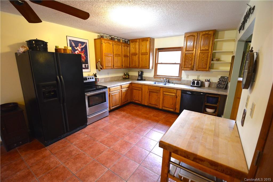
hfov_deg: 100.4
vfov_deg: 77.3
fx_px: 114
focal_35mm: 15
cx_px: 136
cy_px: 91
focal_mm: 10
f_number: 3.5
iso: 800
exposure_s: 1/40
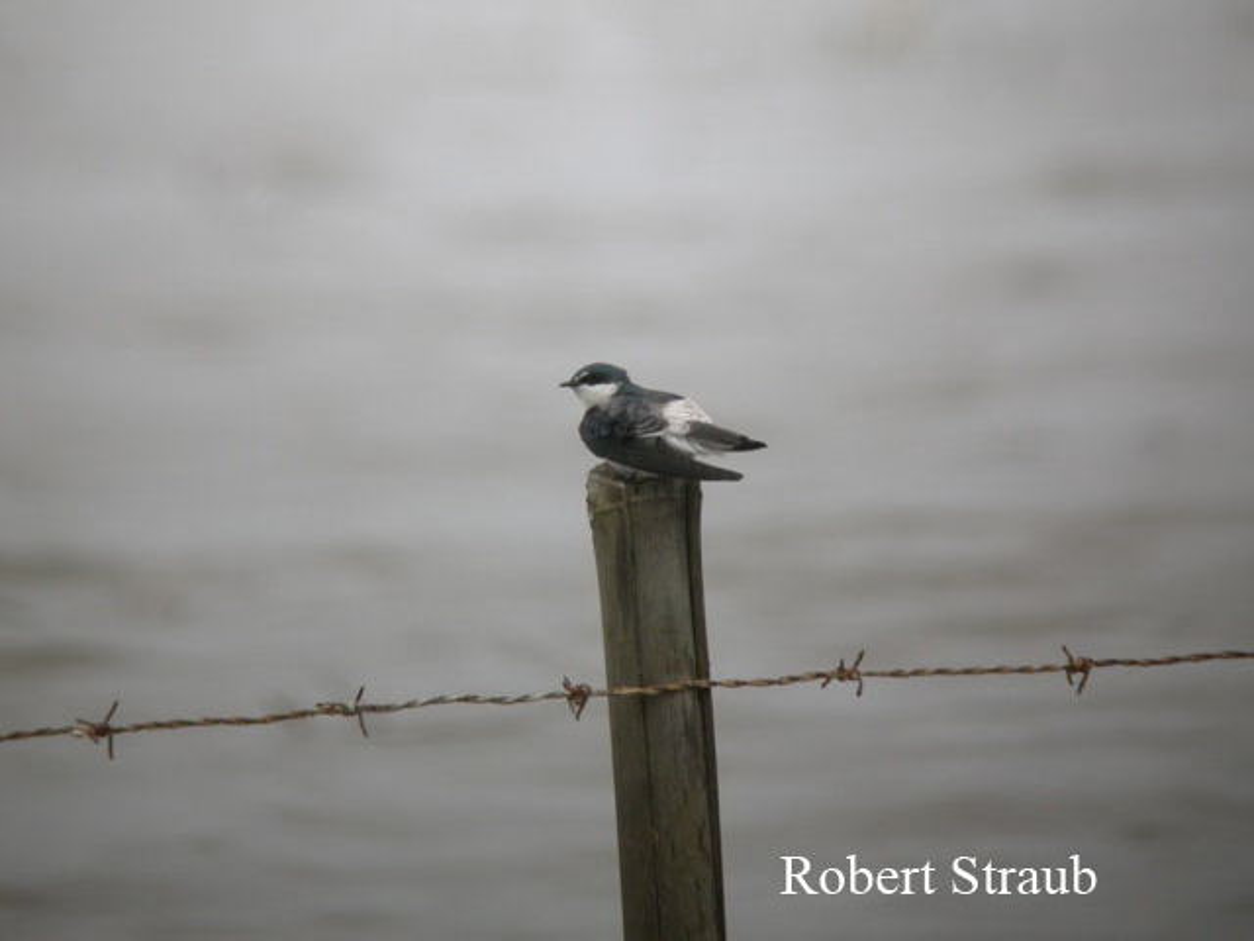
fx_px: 2826
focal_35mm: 78
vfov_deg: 18.9
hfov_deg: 25.0
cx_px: 627
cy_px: 470
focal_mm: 16.2
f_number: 6.3
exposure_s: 1/204
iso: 100
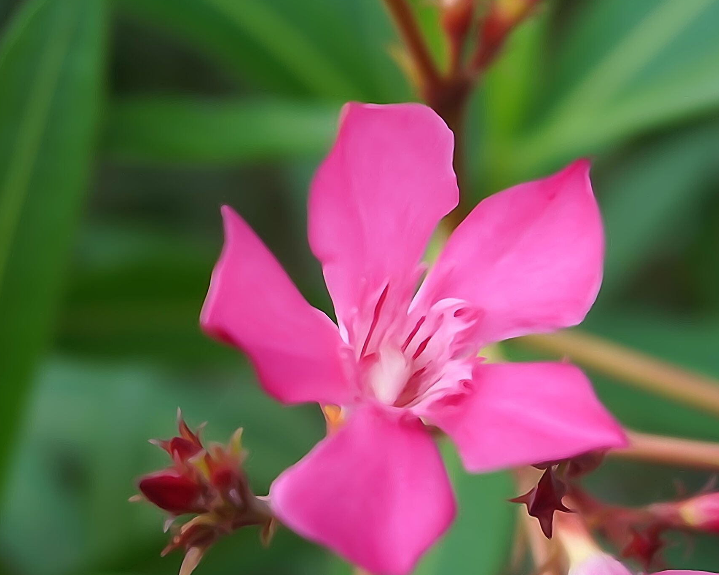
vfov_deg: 15.5
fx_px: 2107
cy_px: 305
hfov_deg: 19.4
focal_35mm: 99
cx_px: 415
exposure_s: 1/100
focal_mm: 50
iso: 100
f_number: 5.6
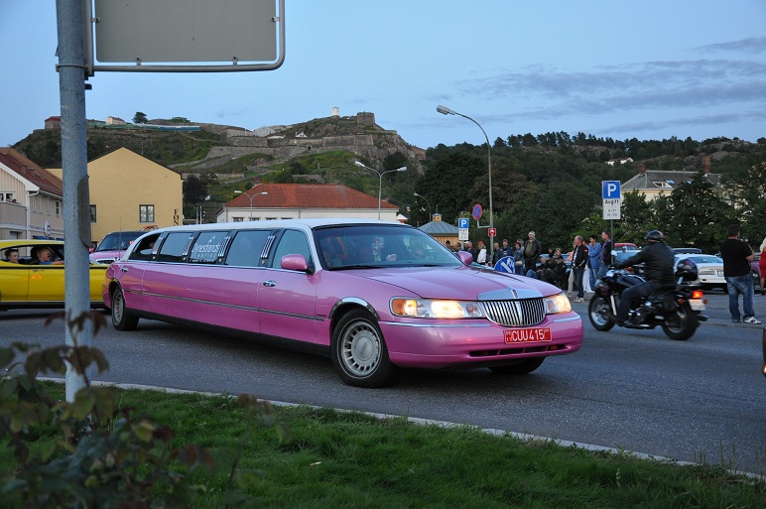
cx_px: 383
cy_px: 254
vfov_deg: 31.8
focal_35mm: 42
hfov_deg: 46.4
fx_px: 893
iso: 800
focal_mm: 28
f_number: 4
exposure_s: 1/60
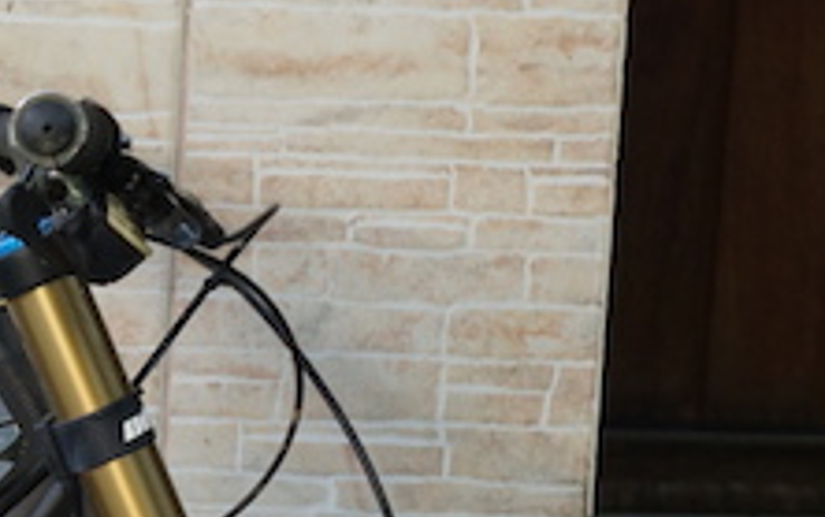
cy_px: 1207
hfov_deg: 7.3
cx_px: -557
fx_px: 6344
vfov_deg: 4.6
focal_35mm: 282
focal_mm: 40
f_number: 2.8
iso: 400
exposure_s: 1/320
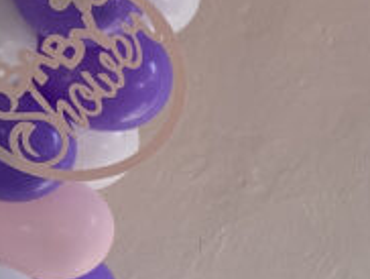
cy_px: 220
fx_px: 1563
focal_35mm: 146
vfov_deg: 10.2
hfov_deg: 11.7
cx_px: 807
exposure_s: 1/297
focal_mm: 4.25
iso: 32
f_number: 1.8
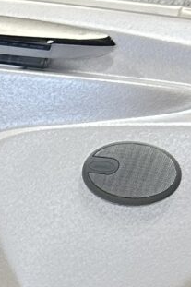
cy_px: 538
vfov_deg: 10.7
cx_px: -554
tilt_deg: -26.5
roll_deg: -3.5
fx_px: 1418
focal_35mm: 178
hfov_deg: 6.4
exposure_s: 1/60
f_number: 1.5
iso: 125
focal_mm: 5.7
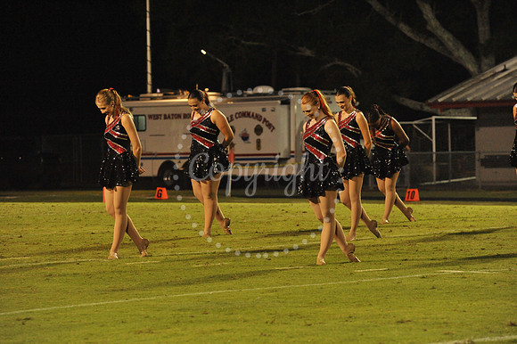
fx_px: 2440
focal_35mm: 170
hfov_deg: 12.1
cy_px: 172
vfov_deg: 8.1
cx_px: 258
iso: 6400
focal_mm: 170
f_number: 5.6
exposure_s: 1/200
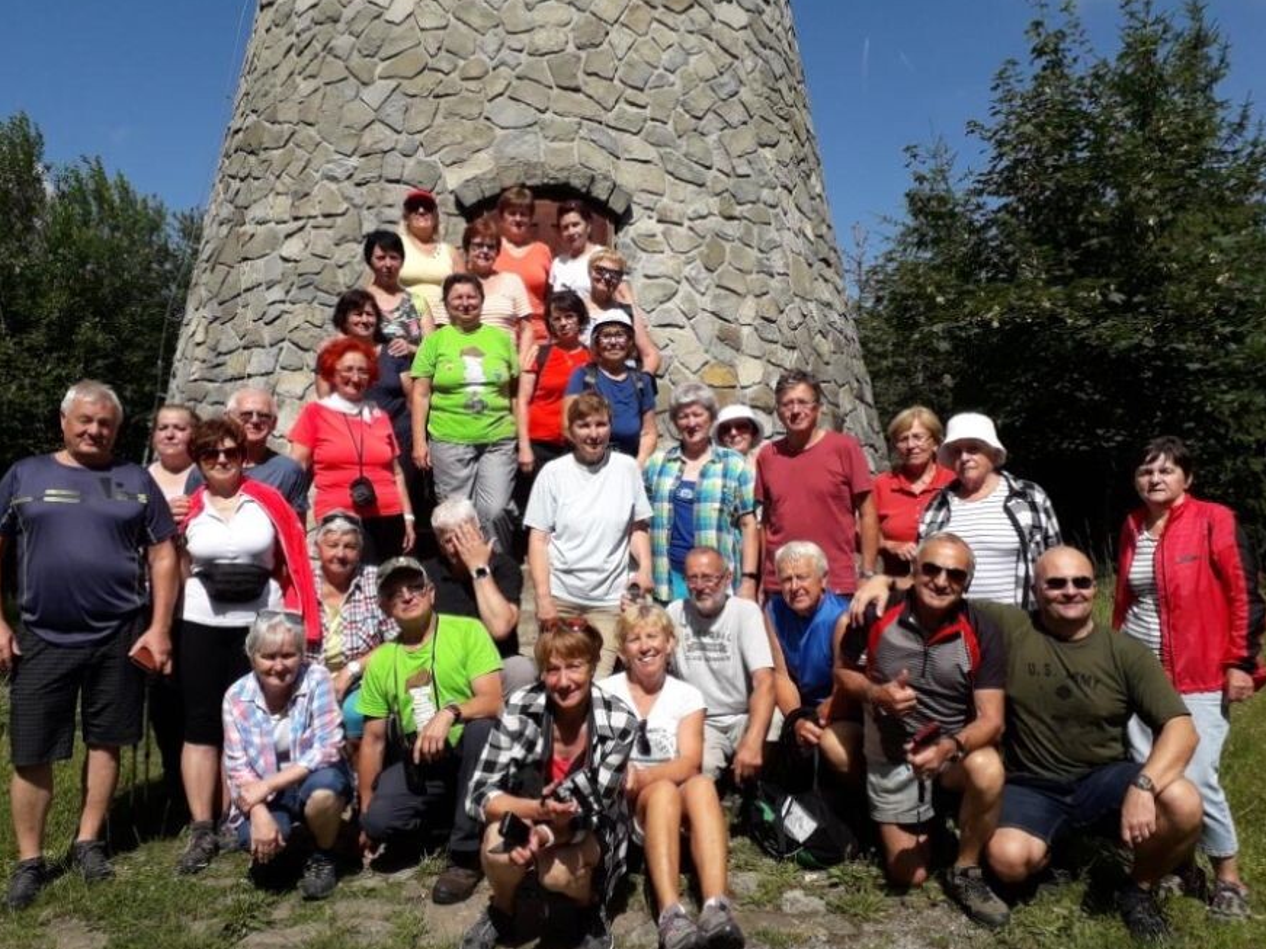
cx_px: 609
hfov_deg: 58.3
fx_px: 1134
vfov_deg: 45.4
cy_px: 504
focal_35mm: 31
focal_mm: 3.6
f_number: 1.9
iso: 40
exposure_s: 1/2532
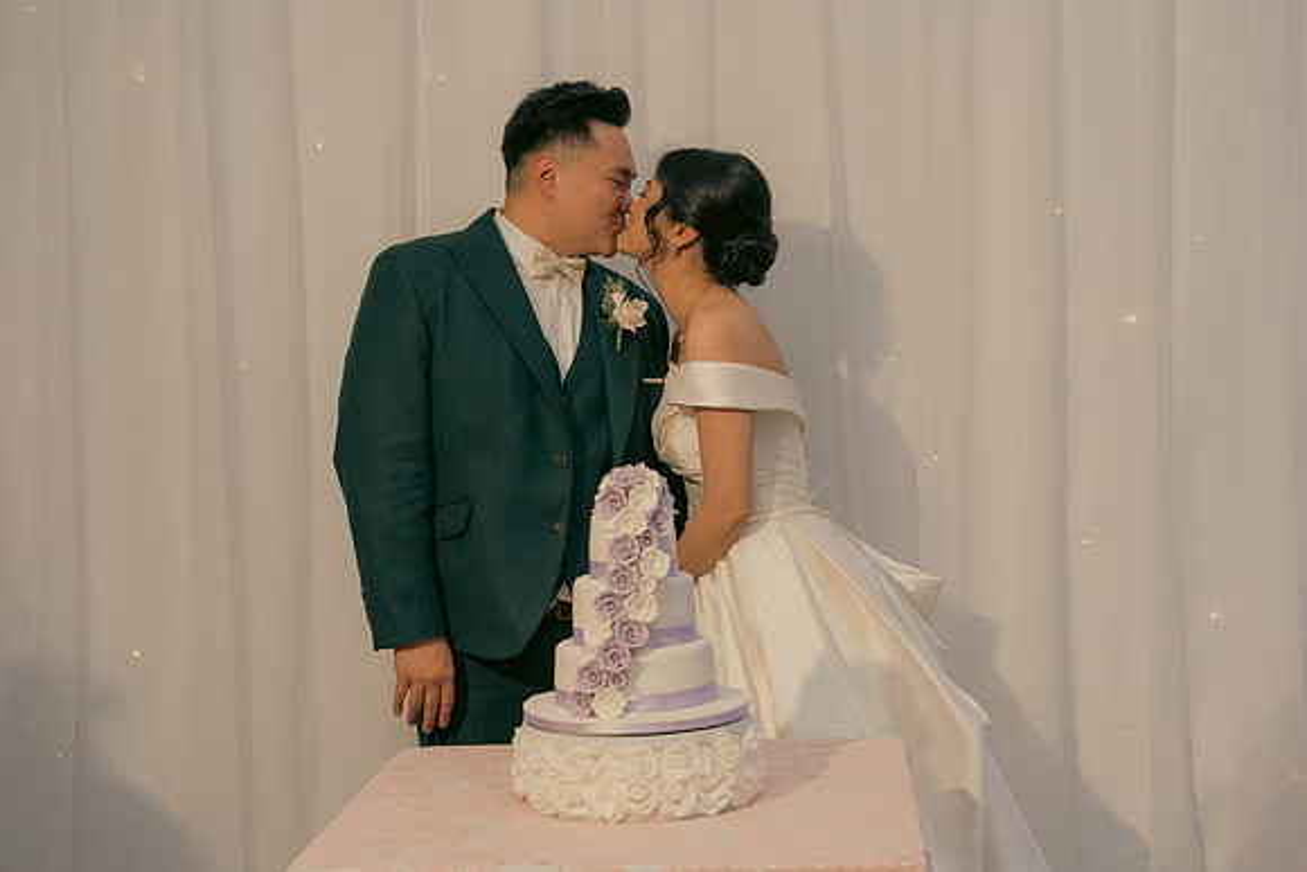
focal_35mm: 61
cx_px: 654
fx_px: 2215
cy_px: 436
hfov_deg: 32.9
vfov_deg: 22.3
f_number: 3.5
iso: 1600
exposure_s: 1/160
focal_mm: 61
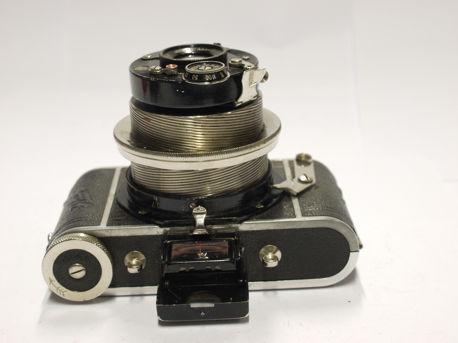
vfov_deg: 24.4
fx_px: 794
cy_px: 172
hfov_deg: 32.2
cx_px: 229
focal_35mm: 60
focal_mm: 30
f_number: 7.1
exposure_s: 1/13
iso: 400
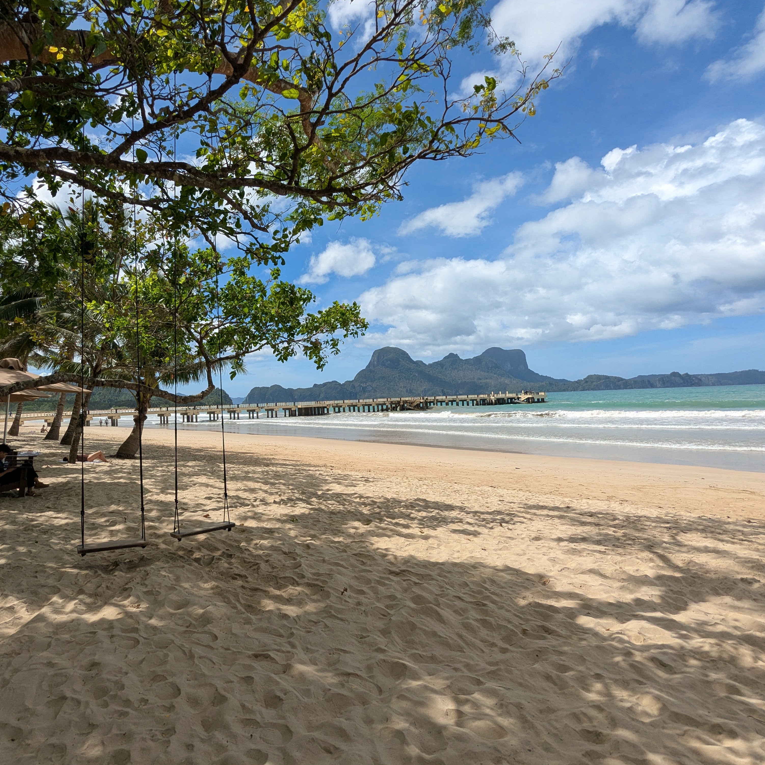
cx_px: 293
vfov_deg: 77.7
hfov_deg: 76.5
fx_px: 475
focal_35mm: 19
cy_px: 381
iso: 49
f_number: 2.2
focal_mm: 2.35
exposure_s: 1/2326
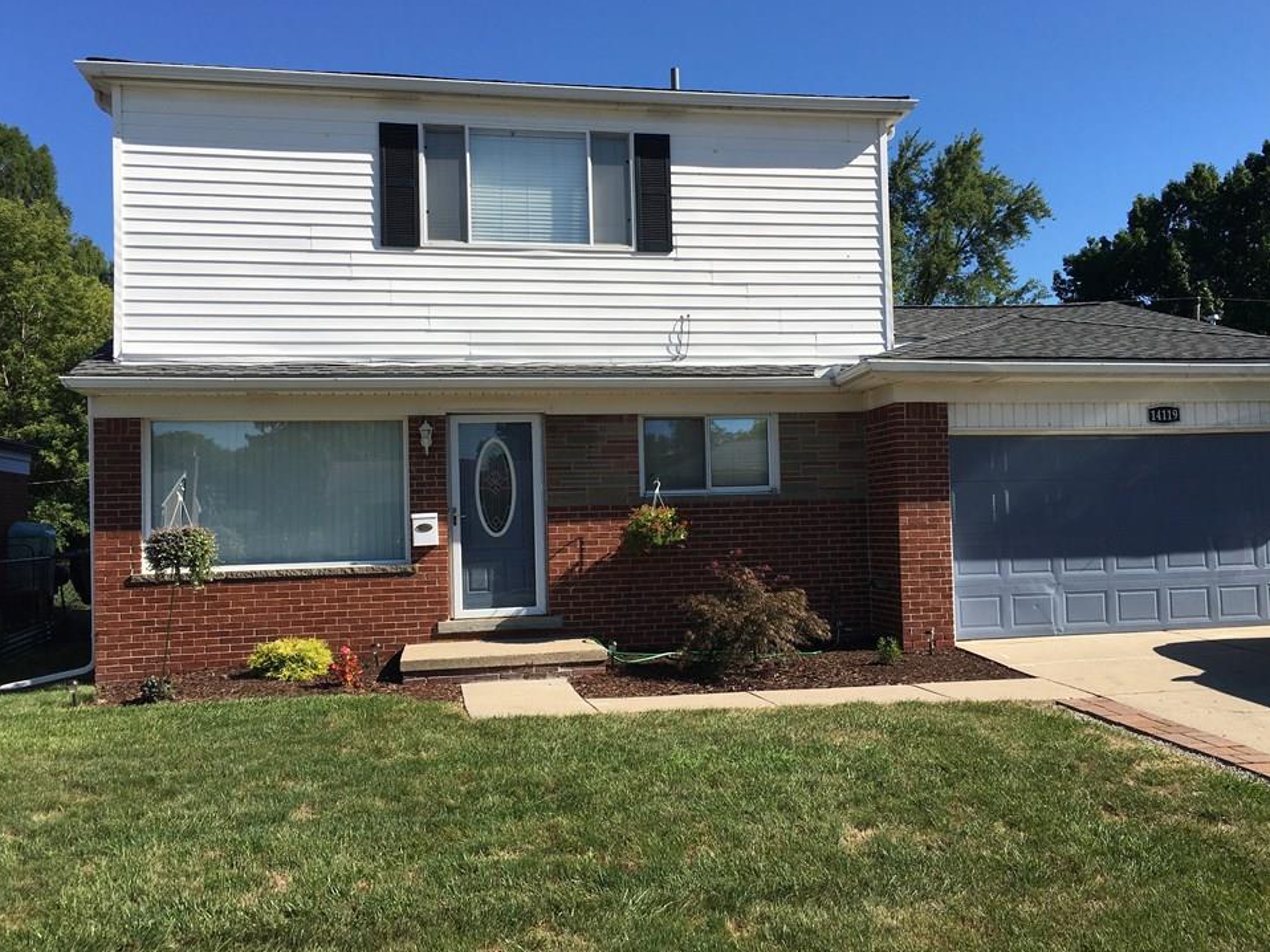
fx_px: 1137
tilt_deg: +2.0
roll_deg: +1.3
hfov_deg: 58.4
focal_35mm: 31
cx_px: 650
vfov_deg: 45.4
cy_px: 484
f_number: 2.2
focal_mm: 4.15
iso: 25
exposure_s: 1/1876
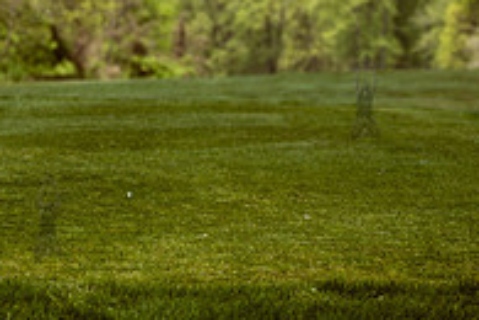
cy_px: -23
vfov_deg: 5.4
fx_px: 3406
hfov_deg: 8.0
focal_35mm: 256
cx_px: 47
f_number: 3.5
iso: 100
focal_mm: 86
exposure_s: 1/1000
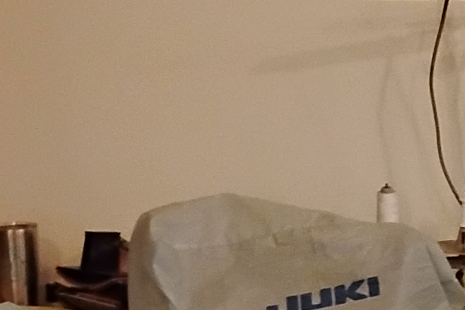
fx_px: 1989
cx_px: 873
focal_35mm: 154
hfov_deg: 12.1
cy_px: 293
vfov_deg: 8.9
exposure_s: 1/30
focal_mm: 4.26
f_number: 1.8
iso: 2475
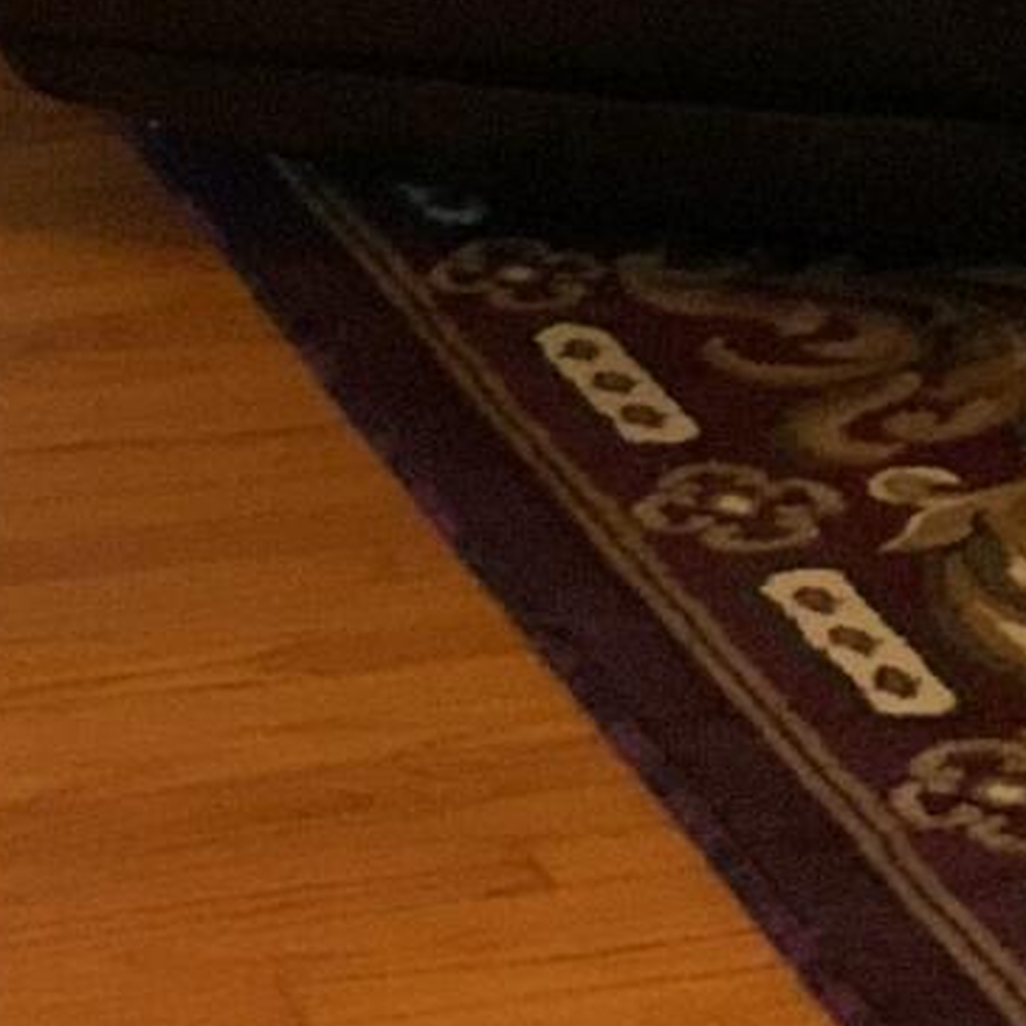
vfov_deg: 7.9
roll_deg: -0.7
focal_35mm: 211
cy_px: -1158
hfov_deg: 8.3
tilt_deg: -7.5
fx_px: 7076
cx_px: 403
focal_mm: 3
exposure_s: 1/60
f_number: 1.8
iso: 200
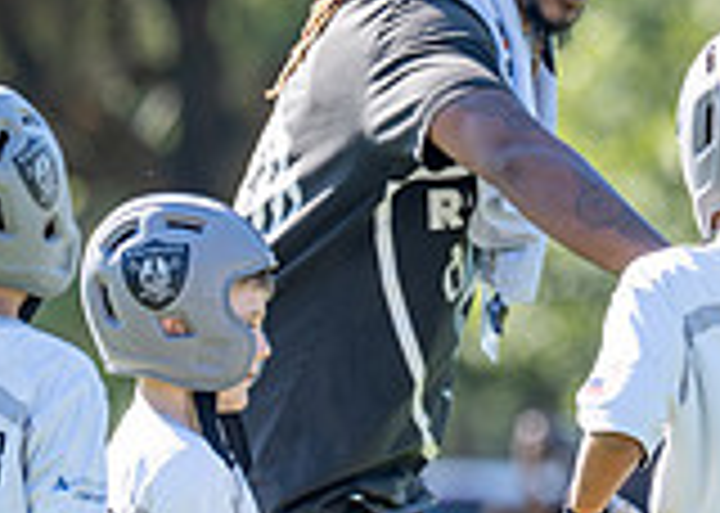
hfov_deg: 2.5
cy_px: 267
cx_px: 615
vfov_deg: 1.8
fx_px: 16406
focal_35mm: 803
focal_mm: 175
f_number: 2.8
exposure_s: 1/2000
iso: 250
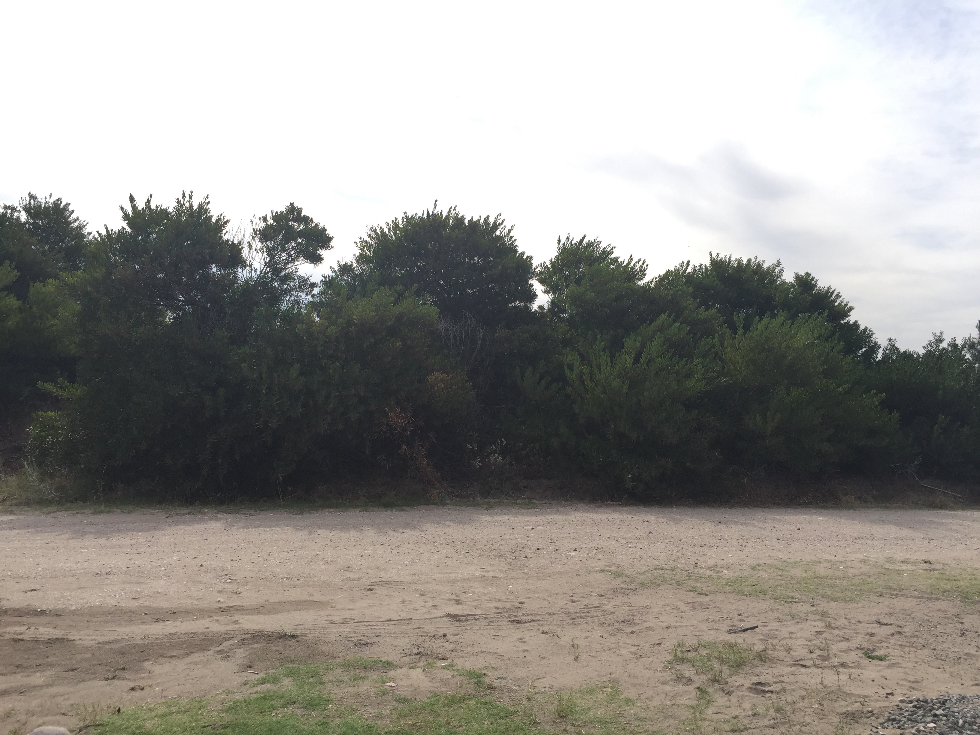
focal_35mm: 29
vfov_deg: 48.2
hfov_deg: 61.7
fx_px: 821
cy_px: 368
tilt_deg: +2.1
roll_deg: -0.1
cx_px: 490
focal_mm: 4.15
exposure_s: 1/1582
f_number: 2.2
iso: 32
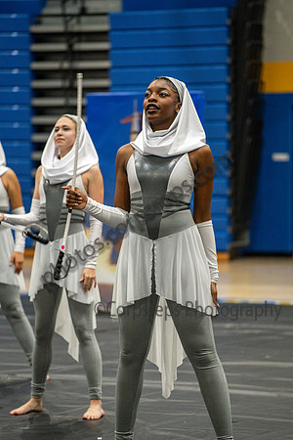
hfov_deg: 8.1
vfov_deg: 12.1
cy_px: 220
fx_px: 2075
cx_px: 146
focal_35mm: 170
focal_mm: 170
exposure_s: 1/500
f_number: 4
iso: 5000
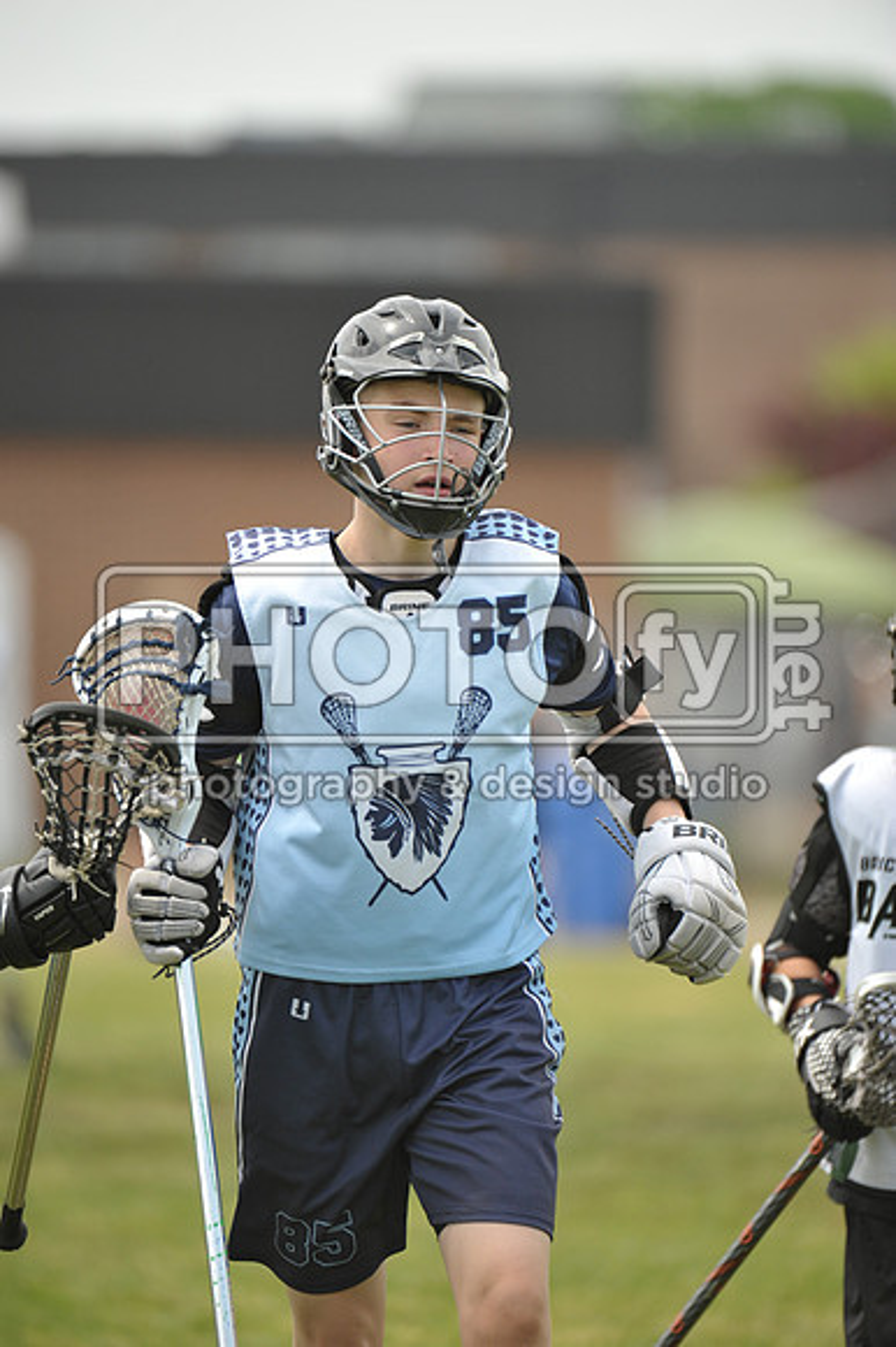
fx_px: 14950
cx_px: 448
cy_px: 674
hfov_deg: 3.4
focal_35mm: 400
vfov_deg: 5.2
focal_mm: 400
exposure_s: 1/1600
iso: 800
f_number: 4
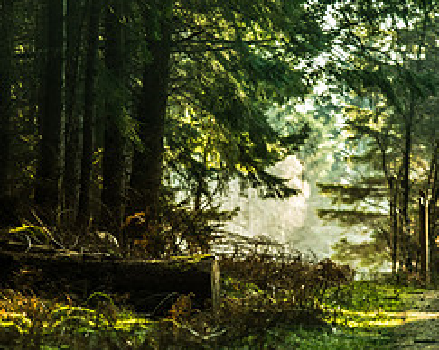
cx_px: 163
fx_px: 5089
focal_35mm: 392
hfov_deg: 4.9
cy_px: 250
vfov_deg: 3.9
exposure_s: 1/200
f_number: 3.2
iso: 200
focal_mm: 175
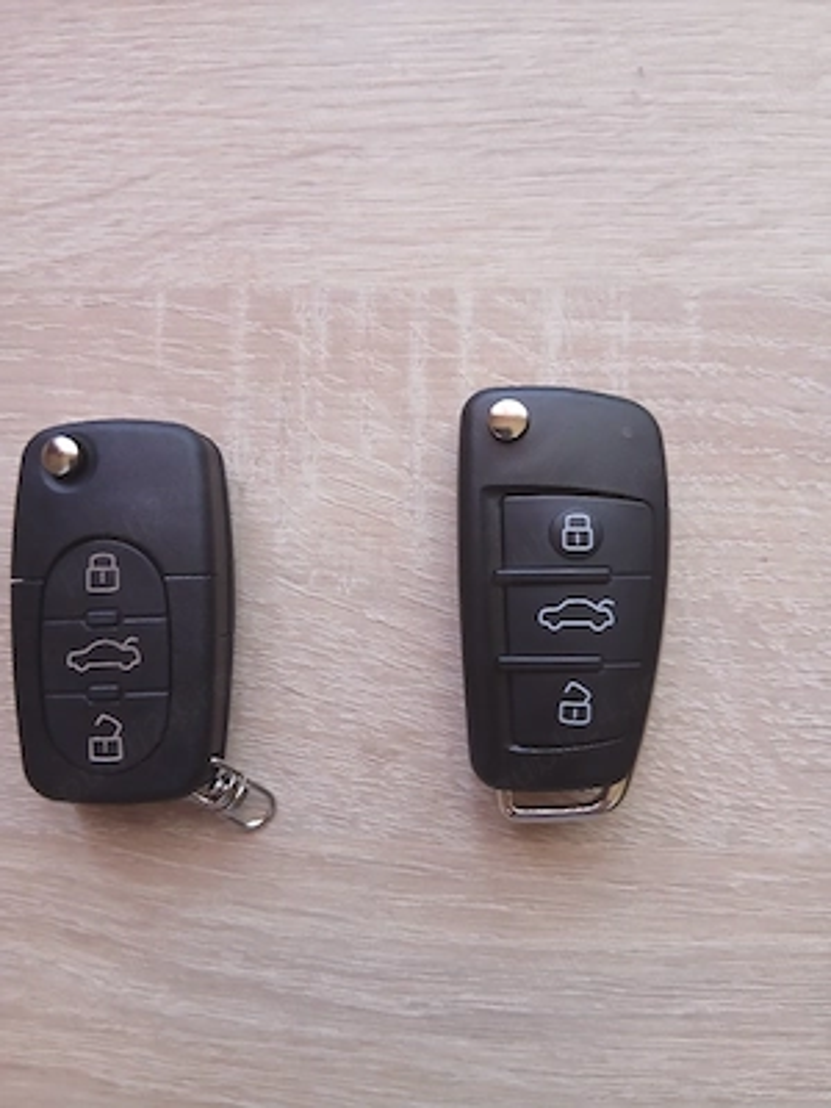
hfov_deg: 53.1
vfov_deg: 67.3
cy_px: 554
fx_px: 832
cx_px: 416
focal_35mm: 26
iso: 250
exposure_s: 1/25.1
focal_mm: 3.98
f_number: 1.8
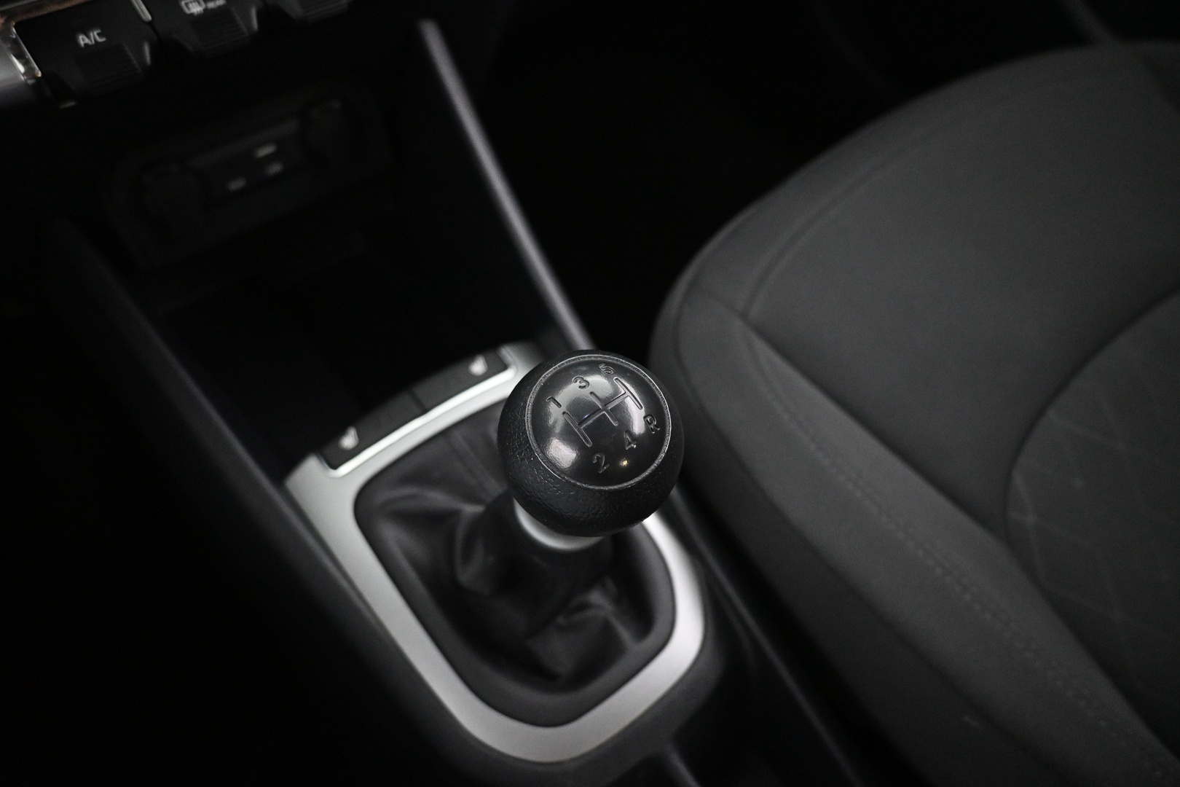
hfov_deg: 73.7
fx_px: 787
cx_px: 590
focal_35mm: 24
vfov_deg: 53.1
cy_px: 394
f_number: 3.5
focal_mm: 16
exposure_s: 1/30
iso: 4000
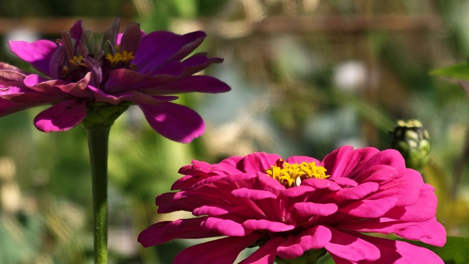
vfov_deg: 3.4
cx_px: 217
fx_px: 4465
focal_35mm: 359
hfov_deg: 6.0
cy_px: 162
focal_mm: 22.48
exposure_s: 1/410
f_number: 2.6
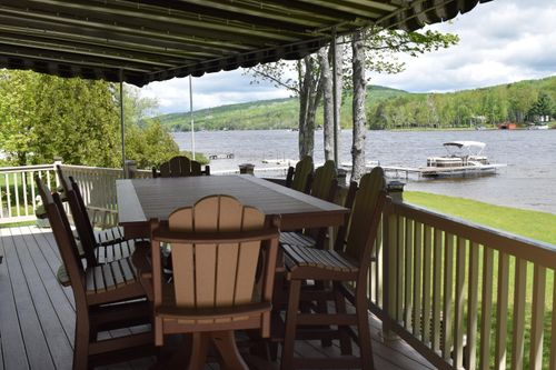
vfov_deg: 36.8
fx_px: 556
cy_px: 185
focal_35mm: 36
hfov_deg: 53.1
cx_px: 278
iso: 200
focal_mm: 24
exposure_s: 1/320
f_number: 9
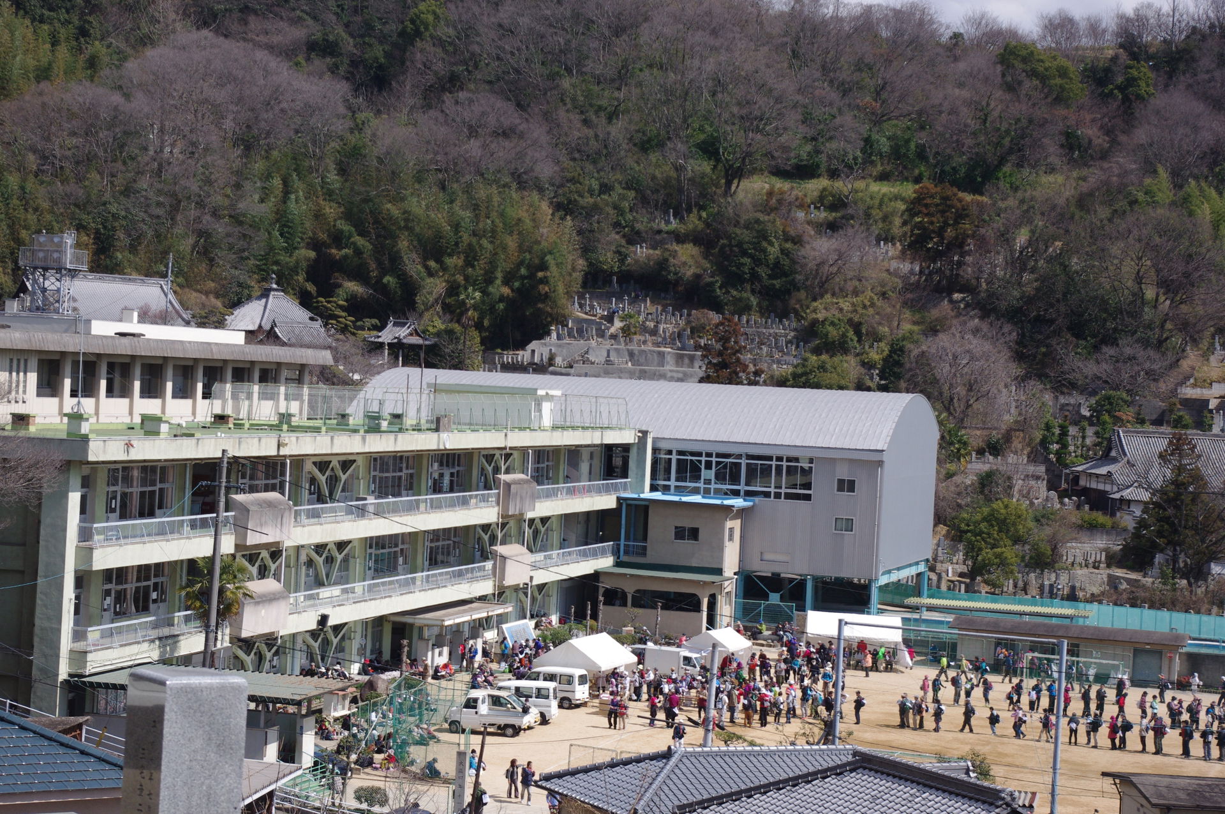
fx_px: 2787
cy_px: 407
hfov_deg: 24.8
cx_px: 612
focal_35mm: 82
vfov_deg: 16.6
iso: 400
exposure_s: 1/1000
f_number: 8
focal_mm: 55
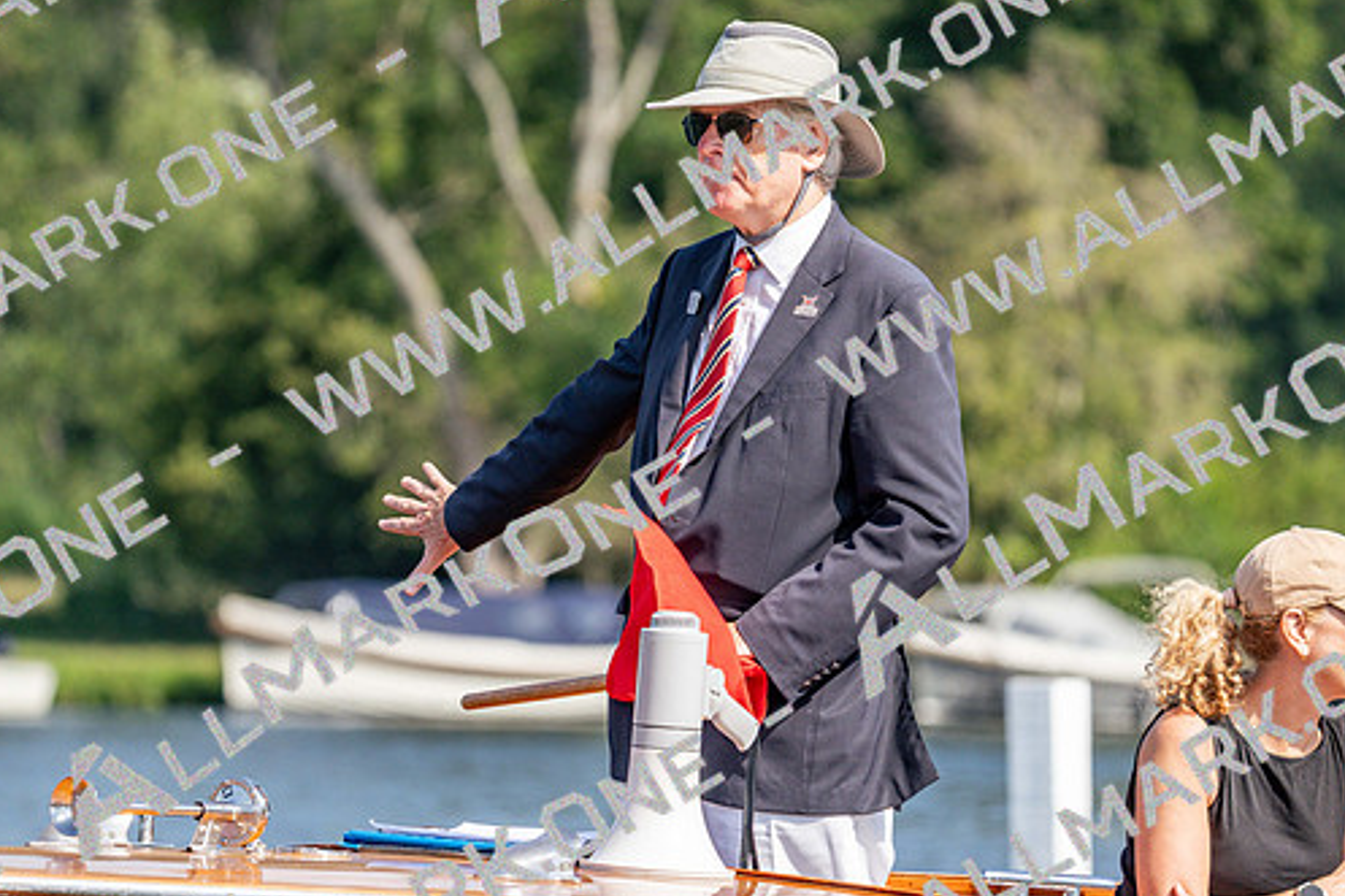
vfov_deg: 4.1
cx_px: 620
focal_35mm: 334
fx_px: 12474
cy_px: 443
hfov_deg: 6.2
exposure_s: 1/2000
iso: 500
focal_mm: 286
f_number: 5.6
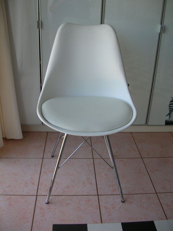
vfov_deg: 52.7
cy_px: 116
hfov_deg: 40.6
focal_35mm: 35
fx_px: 234
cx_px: 86
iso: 50
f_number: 2.8
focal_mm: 5.8
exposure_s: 1/70.4
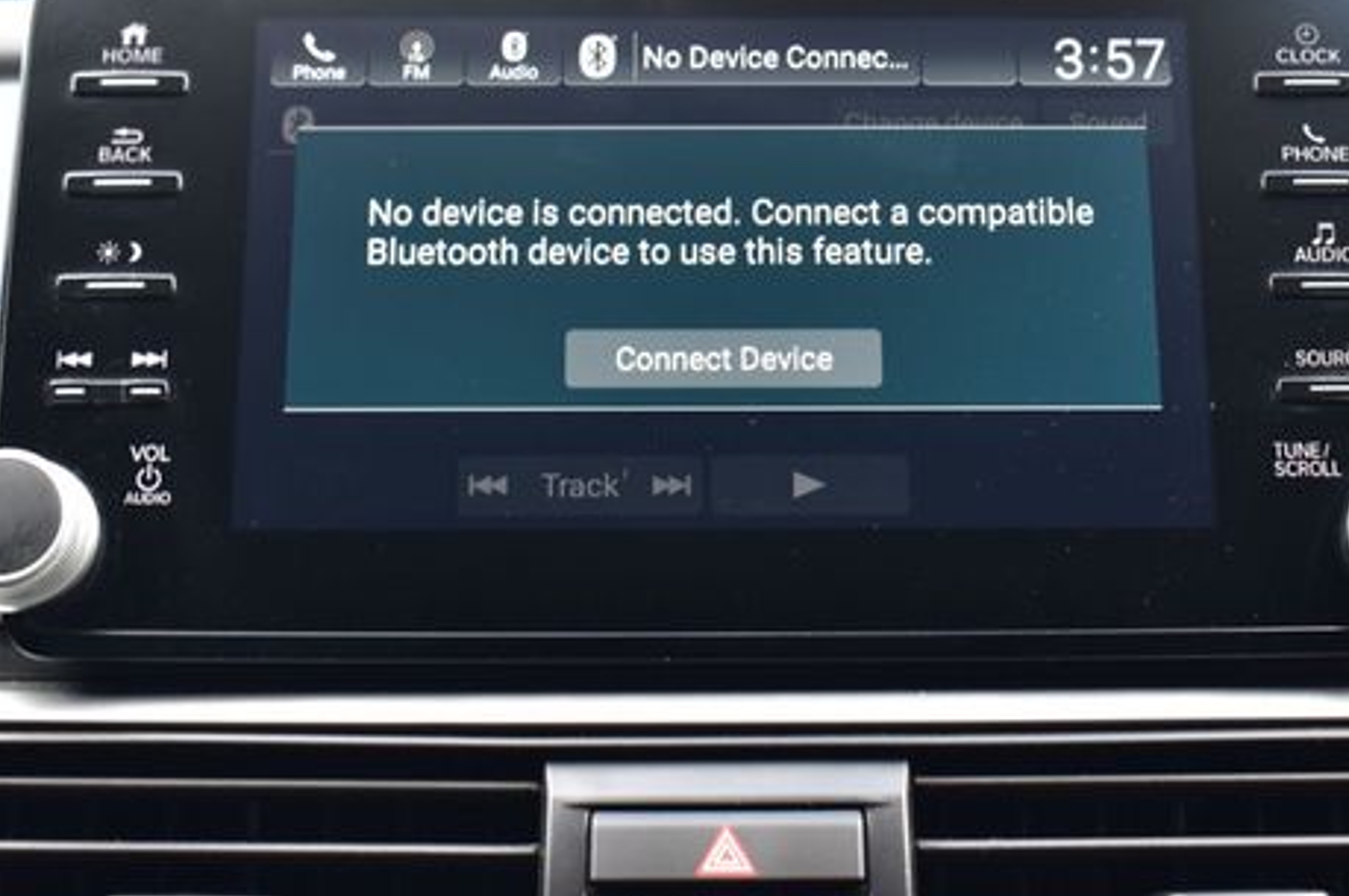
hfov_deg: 30.1
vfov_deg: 20.2
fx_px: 2508
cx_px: 741
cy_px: 323
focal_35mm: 67
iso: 400
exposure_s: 1/30
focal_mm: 32
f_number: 7.1
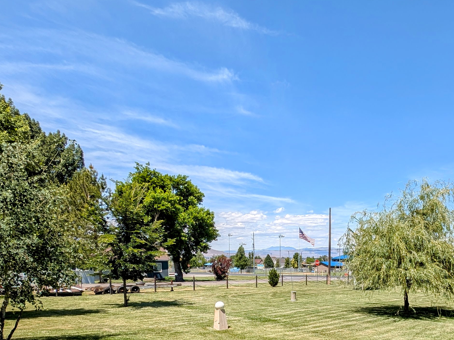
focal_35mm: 26
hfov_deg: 64.7
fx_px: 341
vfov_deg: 48.5
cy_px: 293
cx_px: 318
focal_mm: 2.23
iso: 41
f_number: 1.95
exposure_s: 1/1859
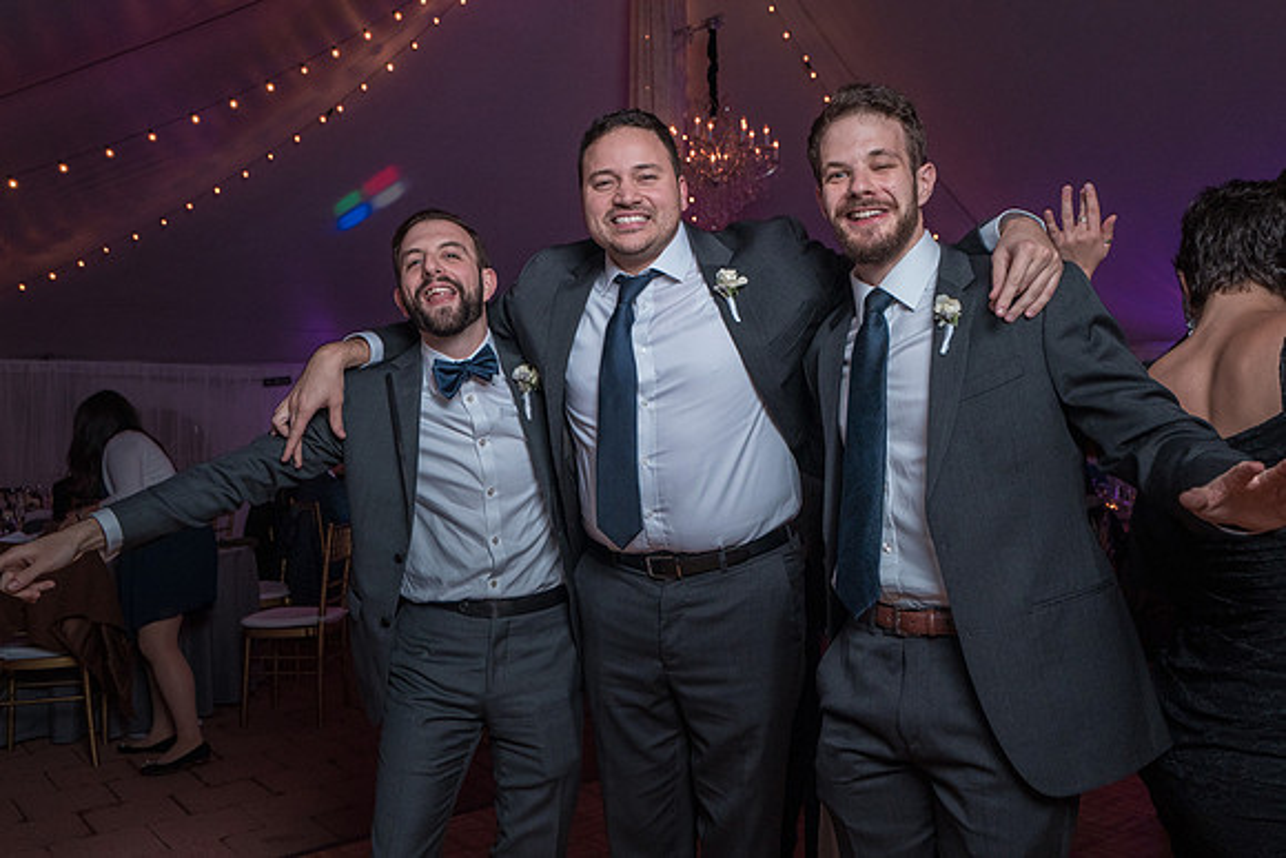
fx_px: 1101
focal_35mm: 31
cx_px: 657
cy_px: 402
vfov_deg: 42.6
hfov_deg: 60.6
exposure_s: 1/100
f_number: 5.6
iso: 2000
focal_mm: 29
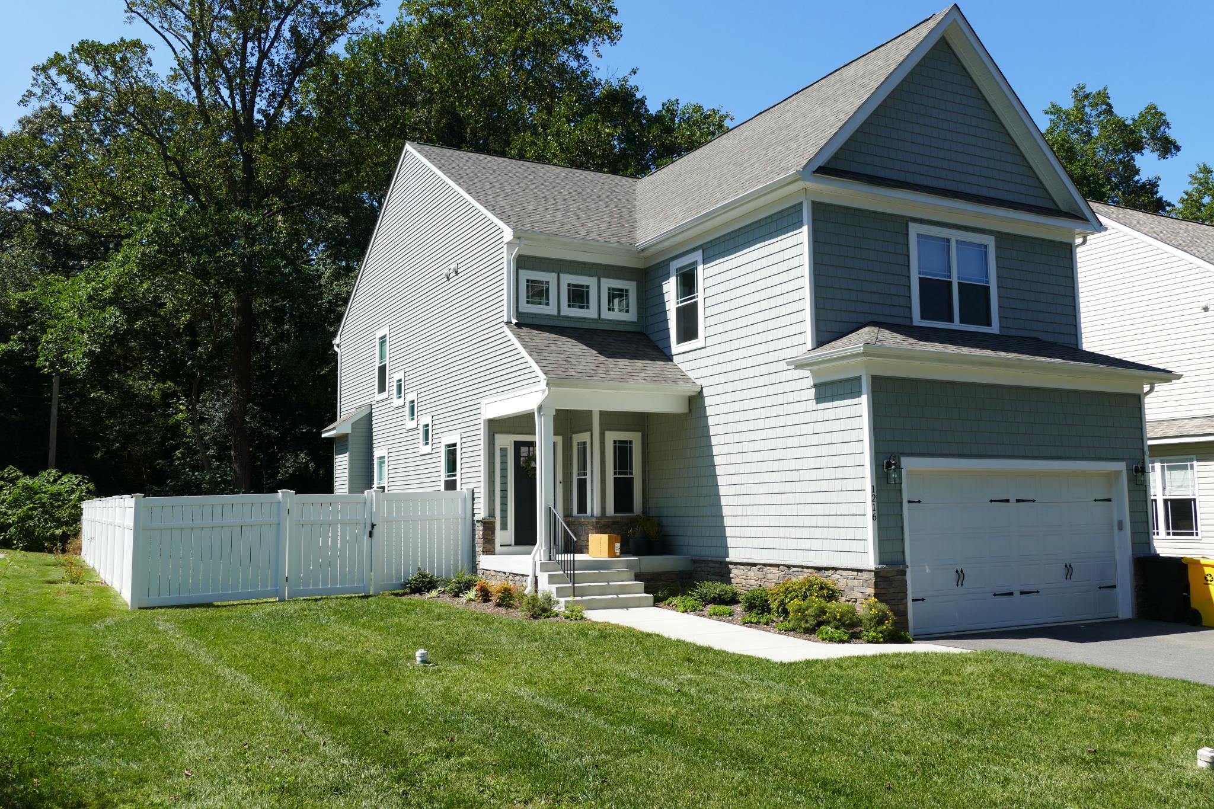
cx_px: 607
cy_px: 404
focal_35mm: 31
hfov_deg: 60.3
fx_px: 1045
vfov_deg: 42.3
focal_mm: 11.35
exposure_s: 1/1300
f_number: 3
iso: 125
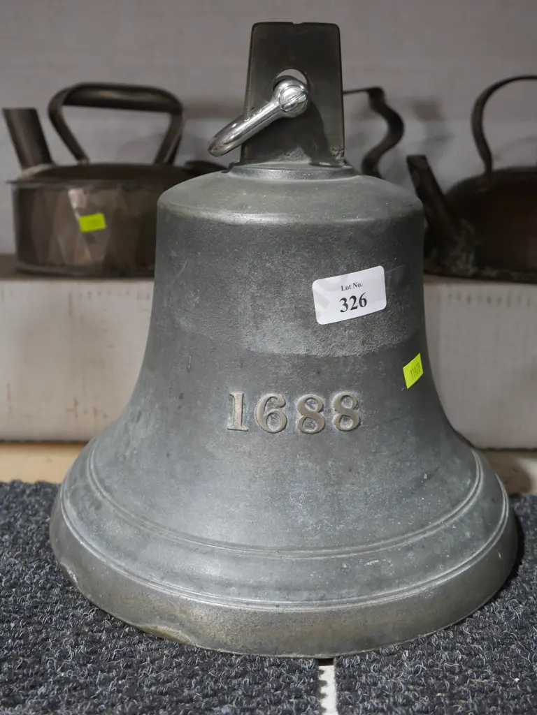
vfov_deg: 46.8
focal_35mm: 40
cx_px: 268
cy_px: 358
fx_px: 827
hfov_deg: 36.0
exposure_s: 1/60
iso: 1250
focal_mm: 20
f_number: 4.5
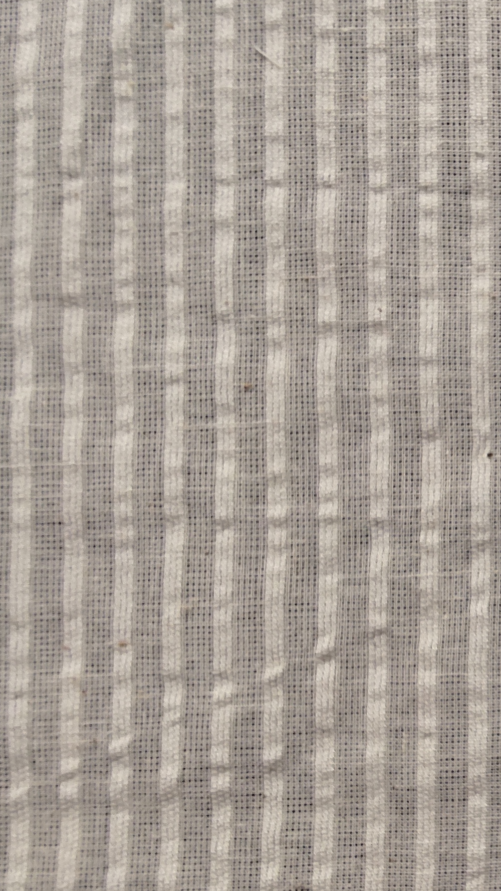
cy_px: 567
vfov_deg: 39.5
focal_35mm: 52
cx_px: 776
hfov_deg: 19.7
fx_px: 1228
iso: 80
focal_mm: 2.78
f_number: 2
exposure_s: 1/100
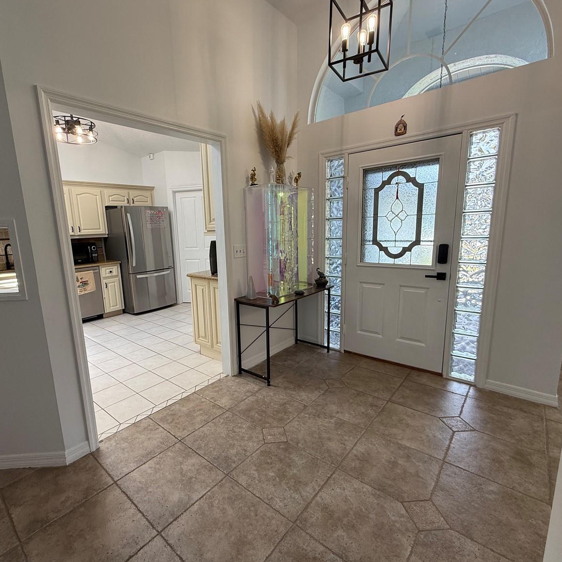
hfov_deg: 83.5
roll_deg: +2.2
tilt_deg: -9.7
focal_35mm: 17
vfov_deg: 84.0
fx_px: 312
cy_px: 283
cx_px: 244
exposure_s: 1/101
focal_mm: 2.22
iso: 100
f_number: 2.2
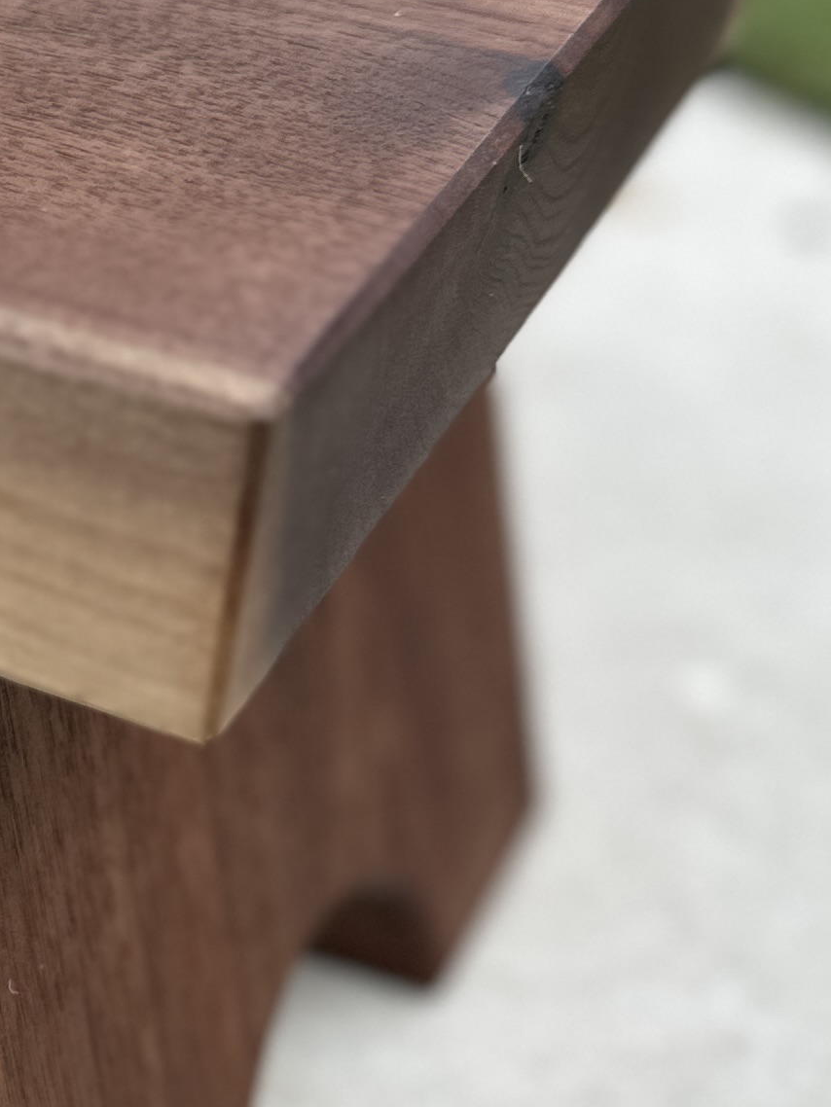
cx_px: -555
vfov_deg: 23.0
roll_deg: +0.8
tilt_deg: -32.1
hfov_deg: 15.5
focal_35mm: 85
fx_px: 2720
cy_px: 547
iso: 80
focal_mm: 6.86
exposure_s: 1/709
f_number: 1.78
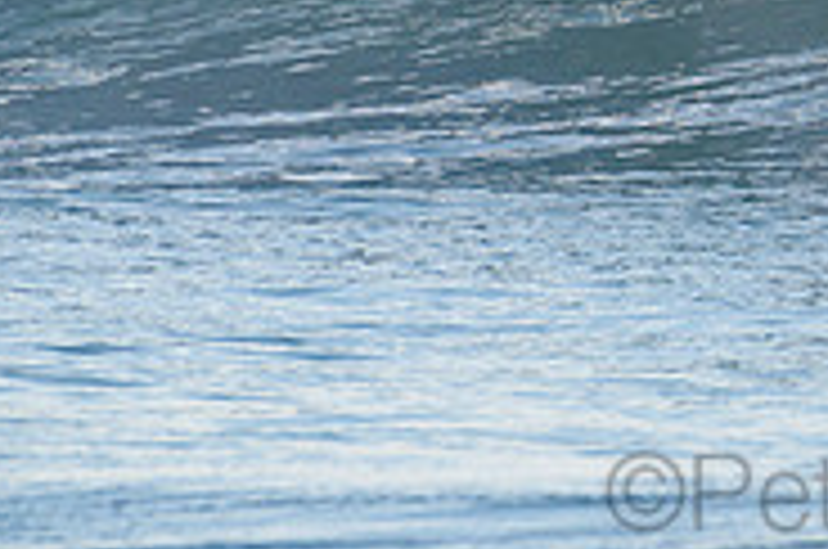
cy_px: -254
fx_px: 36277
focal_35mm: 1580
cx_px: 954
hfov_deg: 1.3
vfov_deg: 0.9
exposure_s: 1/2000
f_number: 5.6
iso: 140
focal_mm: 500
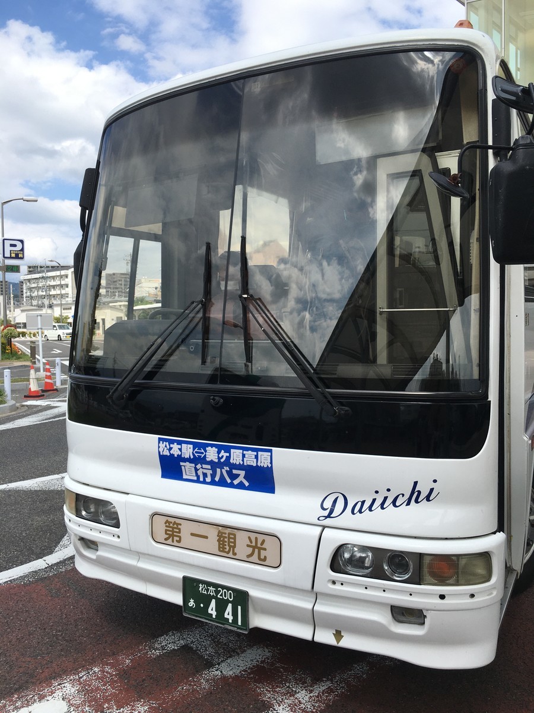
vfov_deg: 61.7
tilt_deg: +0.4
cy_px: 356
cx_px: 267
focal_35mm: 29
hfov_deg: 48.2
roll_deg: -1.4
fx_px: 596
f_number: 2.2
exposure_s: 1/1538
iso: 25
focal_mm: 4.15
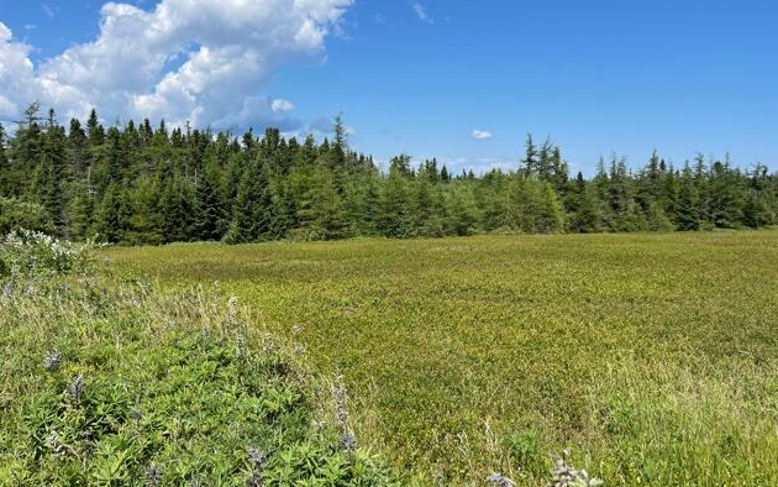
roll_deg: -0.3
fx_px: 594
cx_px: 388
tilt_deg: -6.2
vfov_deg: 44.6
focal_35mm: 28
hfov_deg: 66.5
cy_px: 241
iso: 32
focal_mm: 5.1
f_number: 1.6
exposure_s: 1/4049
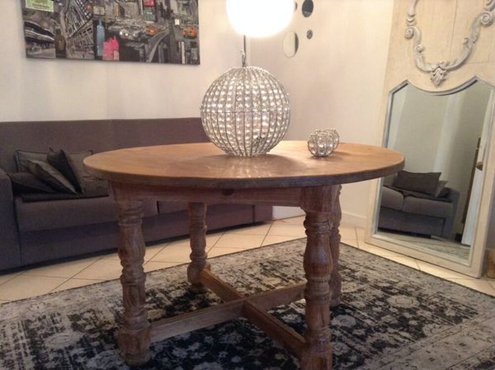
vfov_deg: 42.8
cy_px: 185
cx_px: 248
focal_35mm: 33
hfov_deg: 55.4
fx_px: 471
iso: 200
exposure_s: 1/17
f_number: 2.4
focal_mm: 3.3
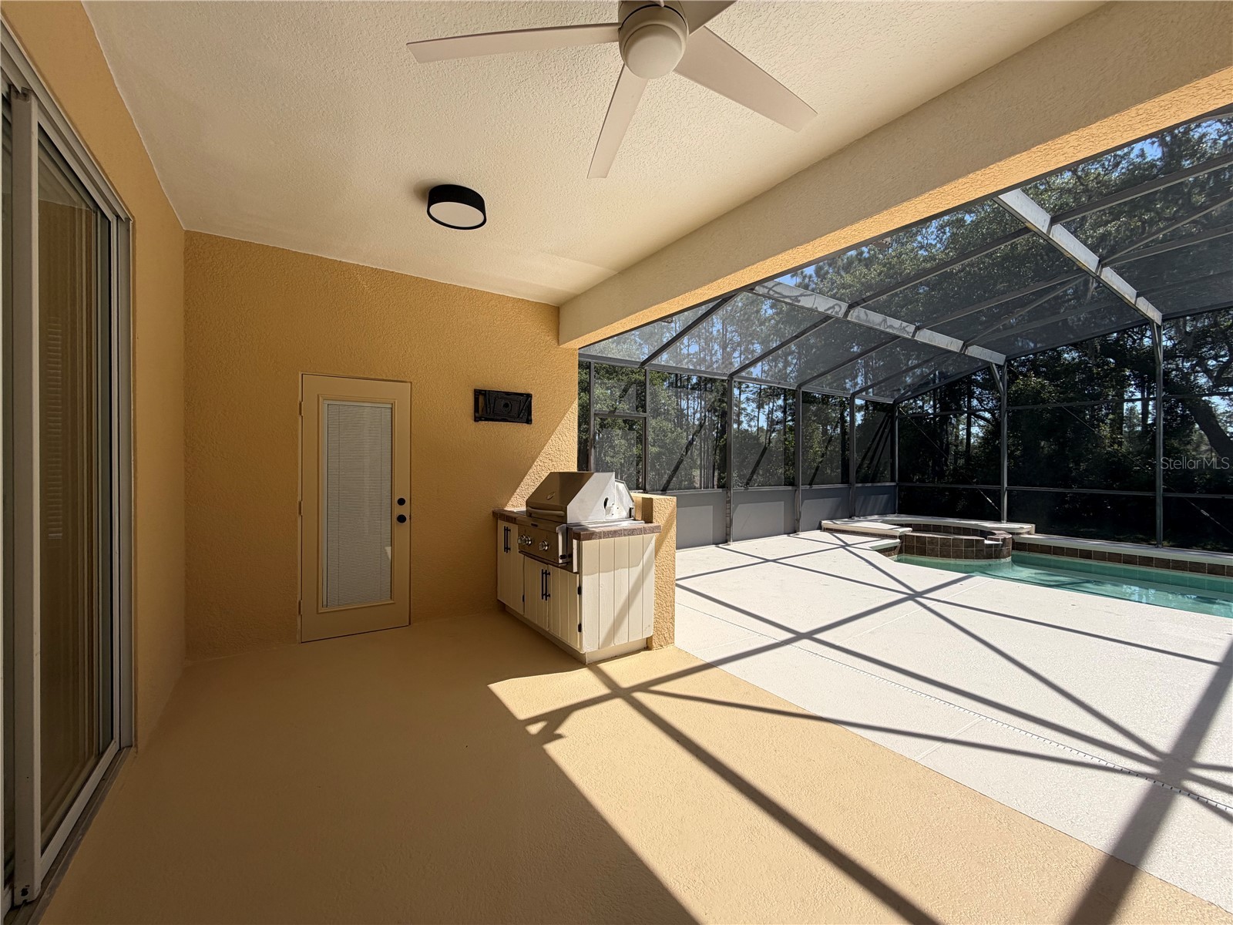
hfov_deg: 102.1
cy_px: 462
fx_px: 499
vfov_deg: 85.7
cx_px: 616
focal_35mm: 14
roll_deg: -0.1
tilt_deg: -0.5
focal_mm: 2.22
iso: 25
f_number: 2.2
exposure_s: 1/770
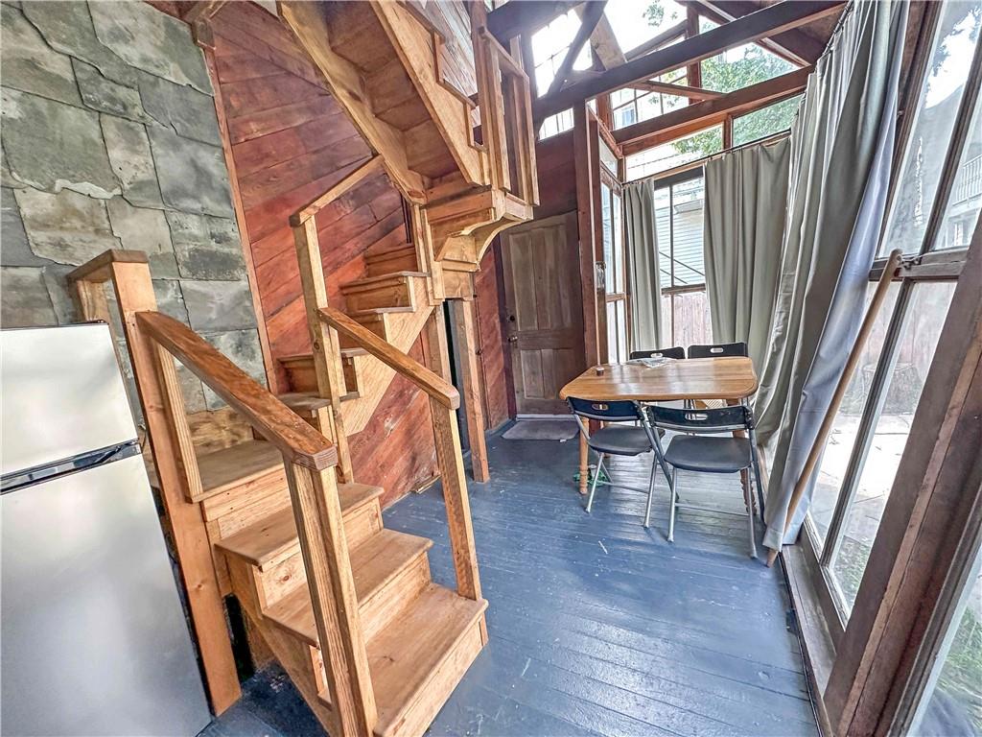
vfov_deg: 85.7
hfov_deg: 102.1
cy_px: 368
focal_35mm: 14
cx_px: 491
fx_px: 397
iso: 320
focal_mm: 2.22
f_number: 2.2
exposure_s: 1/99
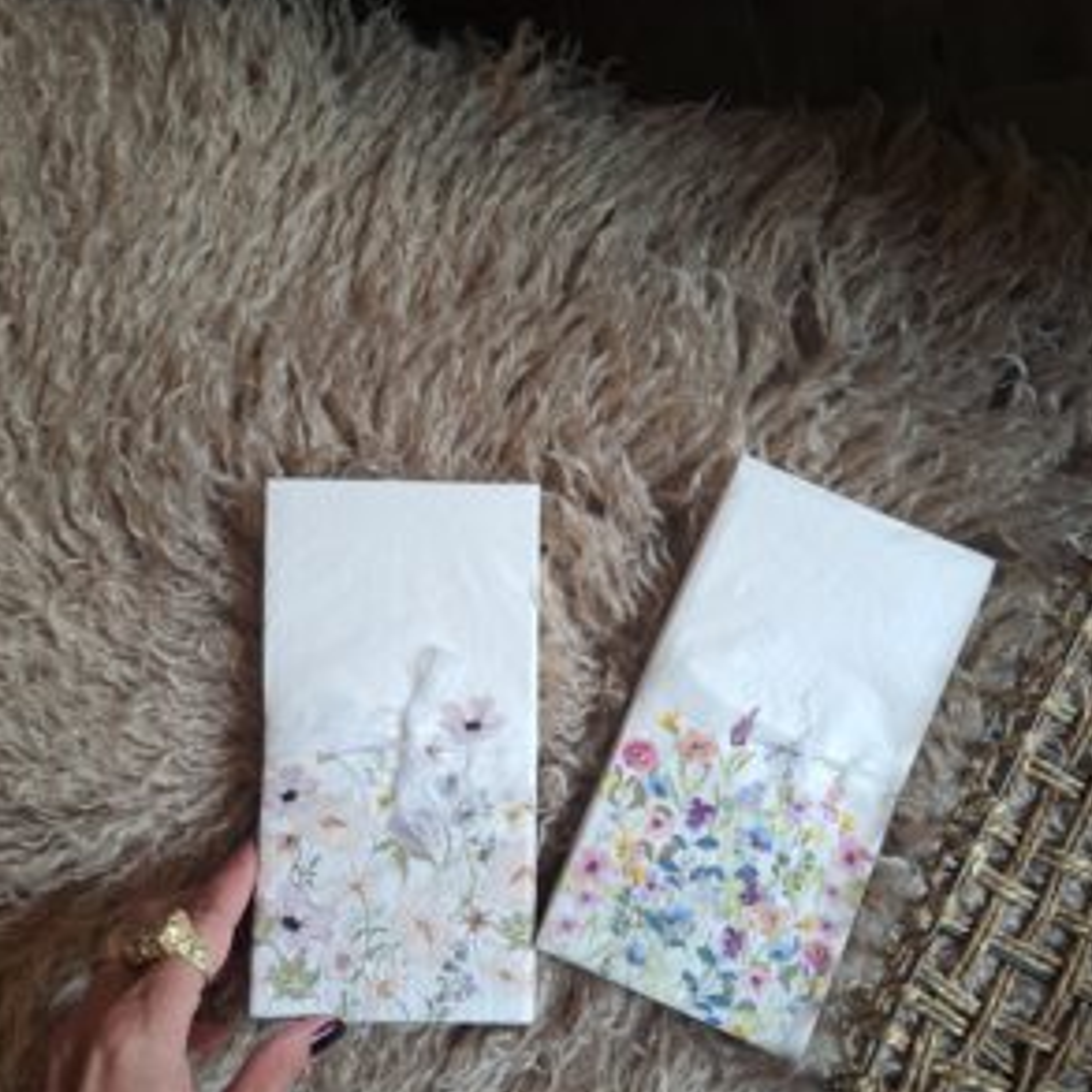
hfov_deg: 55.6
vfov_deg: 55.2
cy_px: 652
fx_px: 1035
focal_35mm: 29
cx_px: 548
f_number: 1.8
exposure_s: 1/50
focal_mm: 5.23
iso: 50
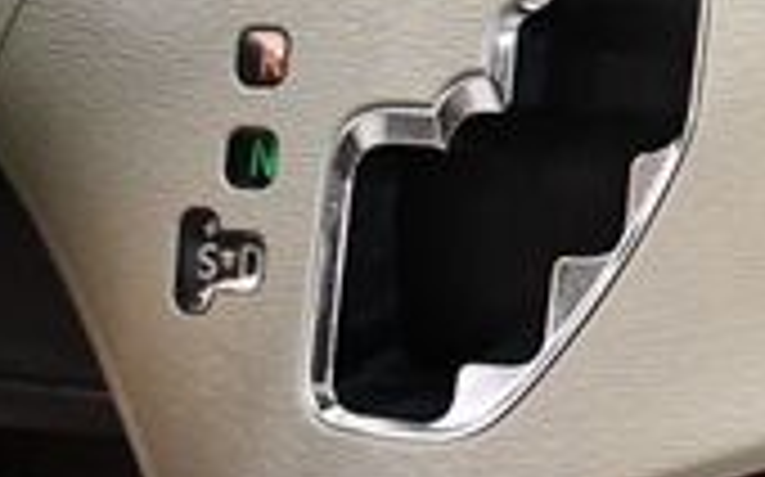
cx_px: 1274
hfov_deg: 13.9
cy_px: -446
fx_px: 2875
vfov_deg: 9.0
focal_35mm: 138
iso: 3200
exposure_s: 1/80
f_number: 3.5
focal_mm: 18
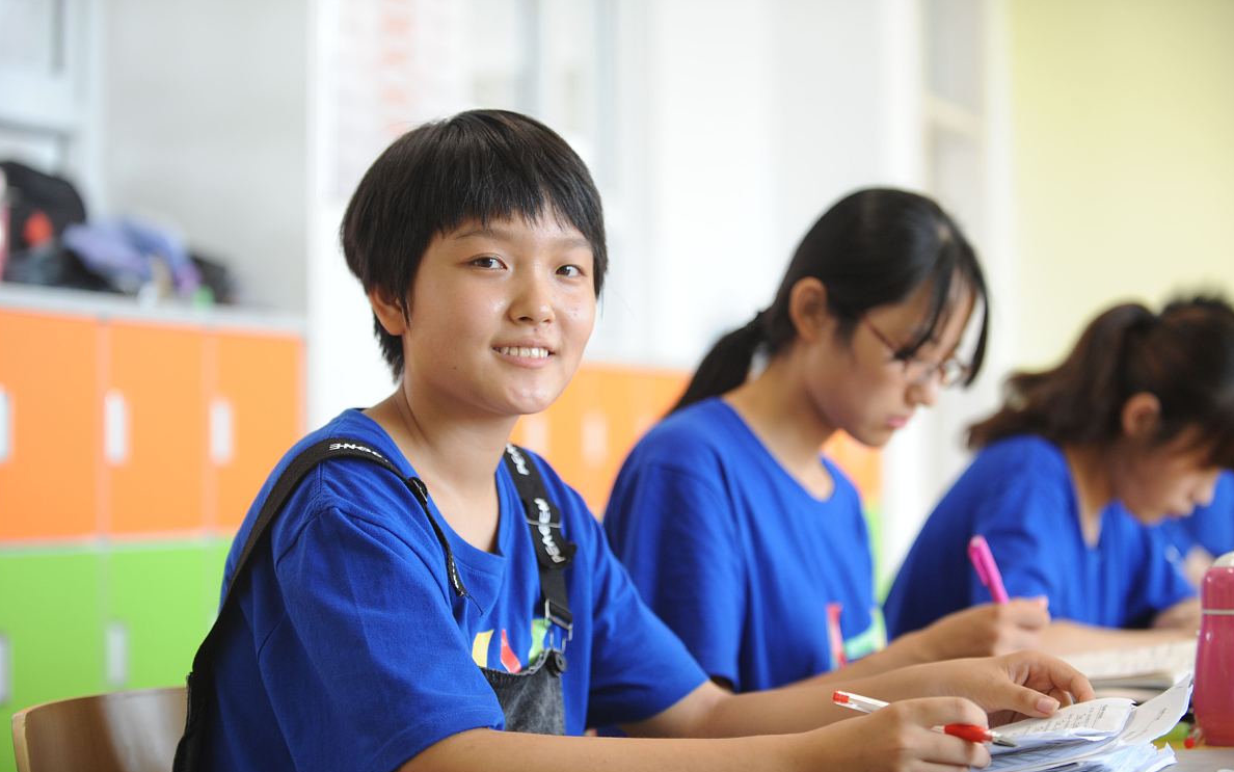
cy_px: 396
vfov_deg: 18.1
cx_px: 614
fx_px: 2422
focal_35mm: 72
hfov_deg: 28.6
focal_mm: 70
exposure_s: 1/125
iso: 640
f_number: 2.8
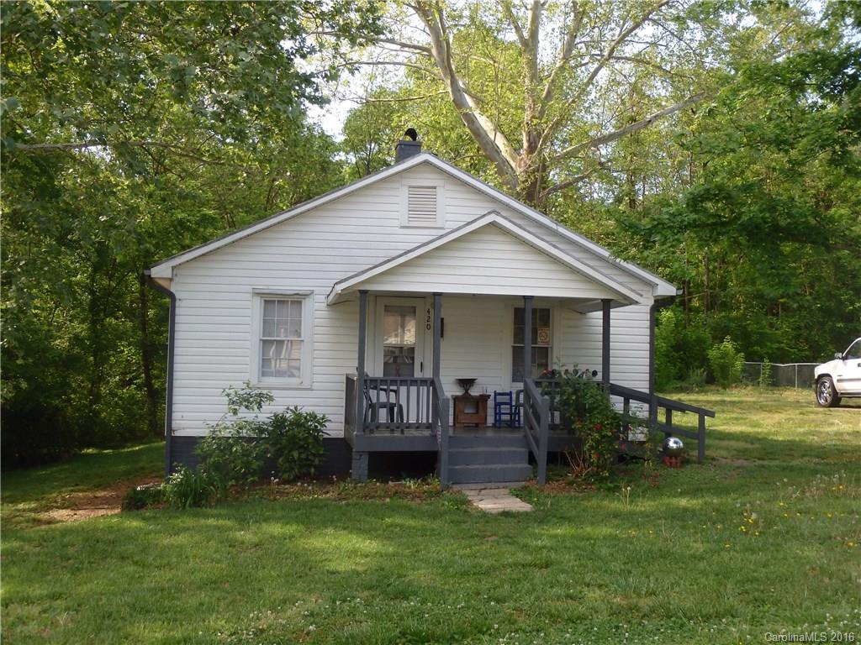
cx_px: 430
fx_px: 995
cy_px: 322
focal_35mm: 40
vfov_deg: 36.0
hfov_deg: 46.8
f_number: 4.7
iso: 125
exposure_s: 1/100
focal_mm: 7.3
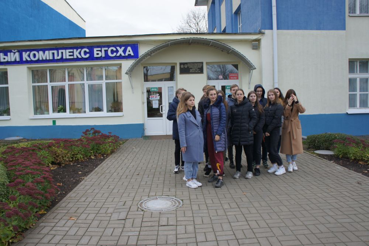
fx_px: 277
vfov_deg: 47.9
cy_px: 123
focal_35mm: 27
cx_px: 184
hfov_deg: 67.4
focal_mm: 18
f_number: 4.5
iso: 200
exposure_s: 1/250
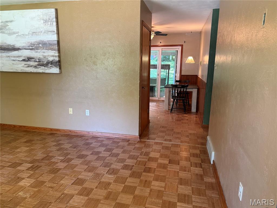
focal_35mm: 24
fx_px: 192
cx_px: 138
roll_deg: -0.3
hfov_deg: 71.6
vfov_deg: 56.8
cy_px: 104
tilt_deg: -11.3
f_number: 1.78
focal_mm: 6.76
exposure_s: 1/66
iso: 200
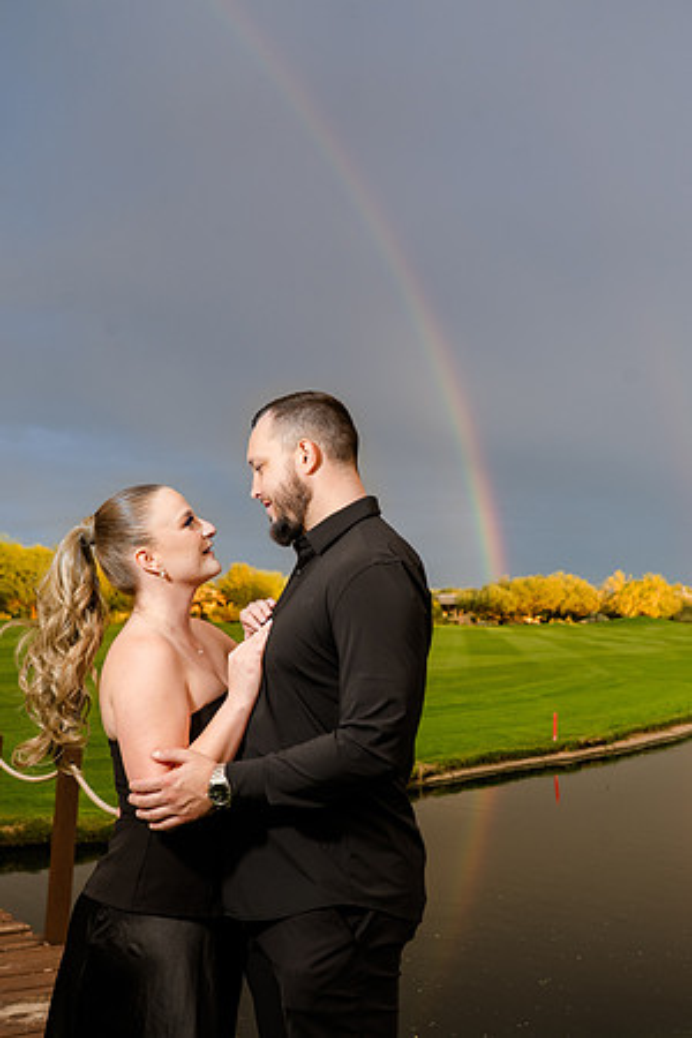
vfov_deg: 50.7
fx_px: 1096
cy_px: 519
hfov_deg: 35.1
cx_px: 346
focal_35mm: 38
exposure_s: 1/250
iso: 400
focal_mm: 38
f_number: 5.6
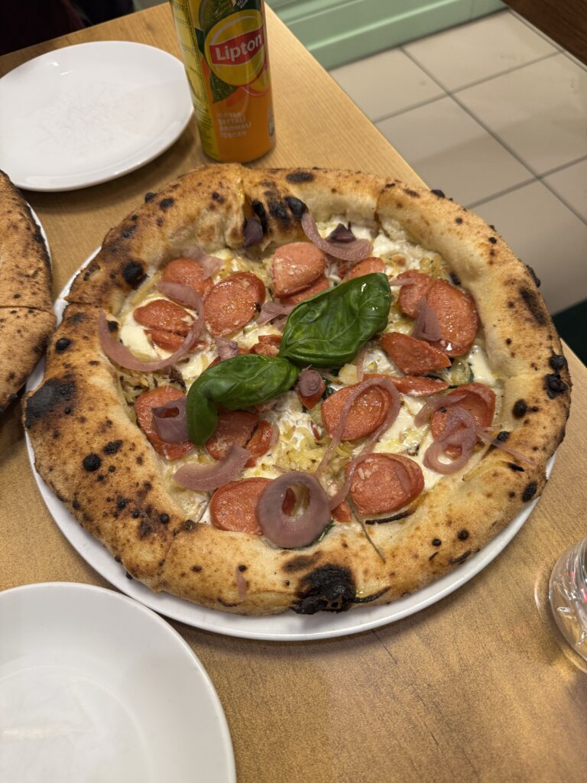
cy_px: 392
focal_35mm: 24
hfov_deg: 56.8
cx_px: 294
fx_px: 543
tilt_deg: -61.7
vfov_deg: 71.6
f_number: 1.78
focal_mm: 6.76
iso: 160
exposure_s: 1/100
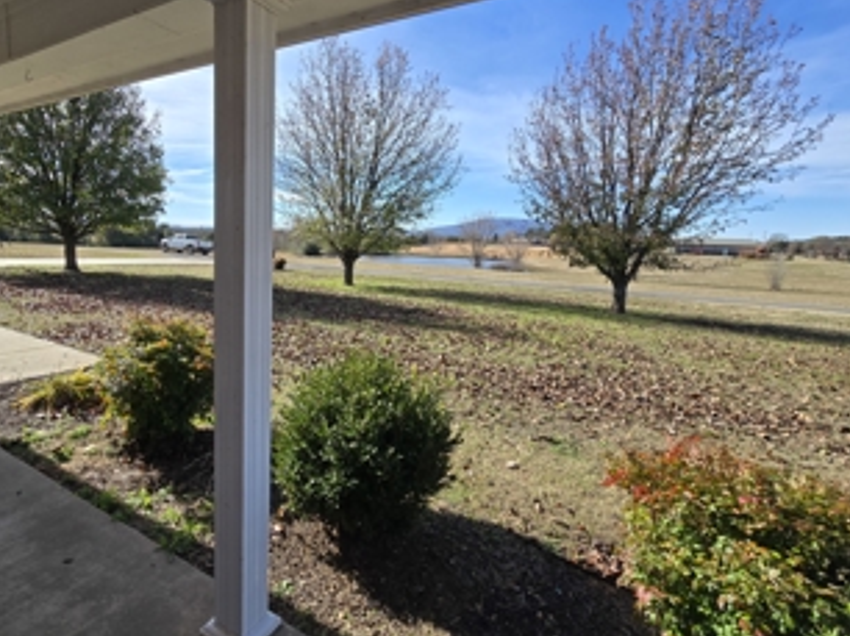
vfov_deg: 74.5
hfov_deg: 90.0
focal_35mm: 17
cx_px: 344
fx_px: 417
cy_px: 292
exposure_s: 1/1391
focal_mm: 2.2
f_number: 2.2
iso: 50
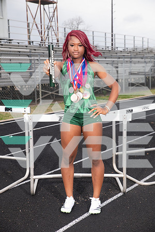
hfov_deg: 24.2
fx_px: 362
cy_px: 116
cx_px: 78
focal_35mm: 56
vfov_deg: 35.6
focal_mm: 56
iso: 250
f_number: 6.3
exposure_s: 1/400
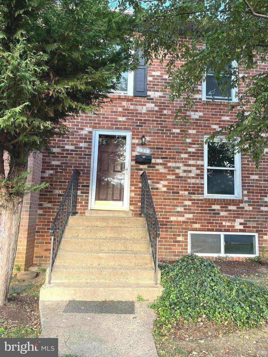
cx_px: 134
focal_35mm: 26
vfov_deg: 67.3
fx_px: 268
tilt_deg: +8.5
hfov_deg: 53.1
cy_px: 178
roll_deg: -2.2
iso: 32
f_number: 1.6
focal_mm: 5.1
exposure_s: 1/129
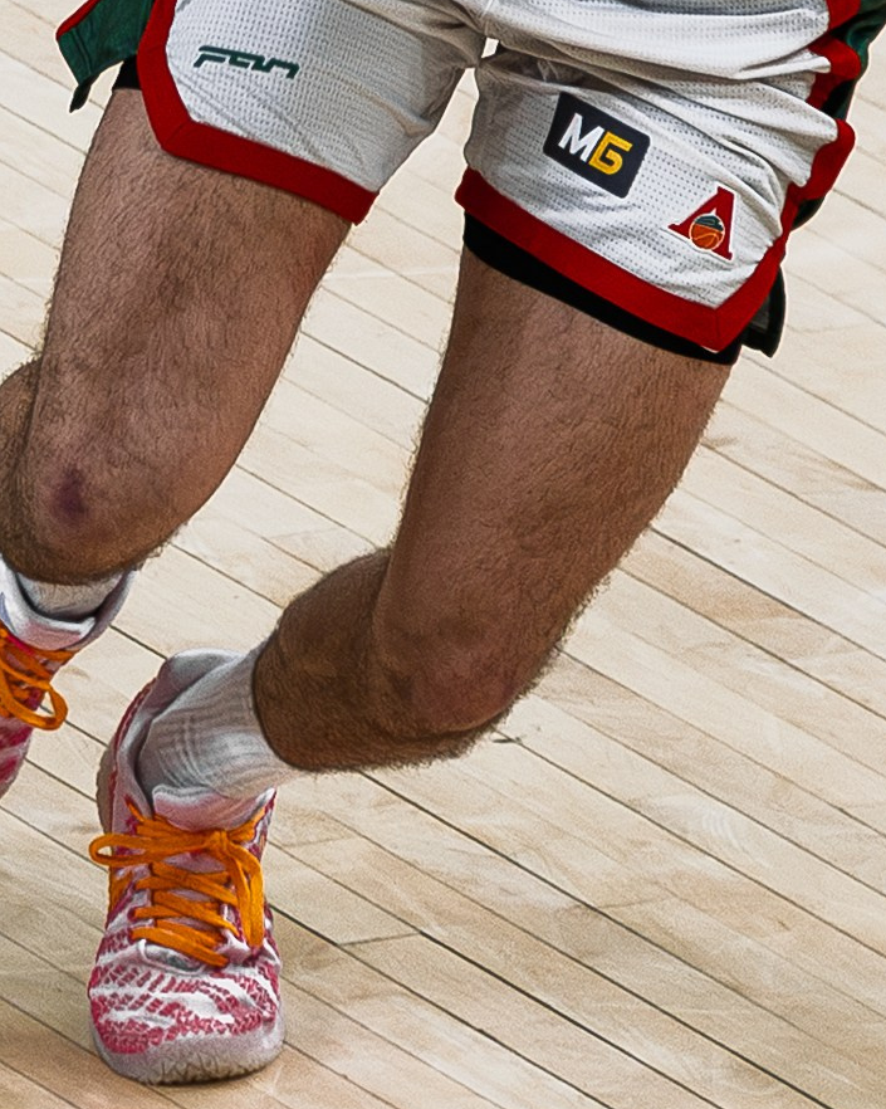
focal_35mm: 1197
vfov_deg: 1.6
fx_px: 39255
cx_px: -361
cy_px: -211
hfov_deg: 1.3
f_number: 4
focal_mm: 200
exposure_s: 1/1250
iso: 1000
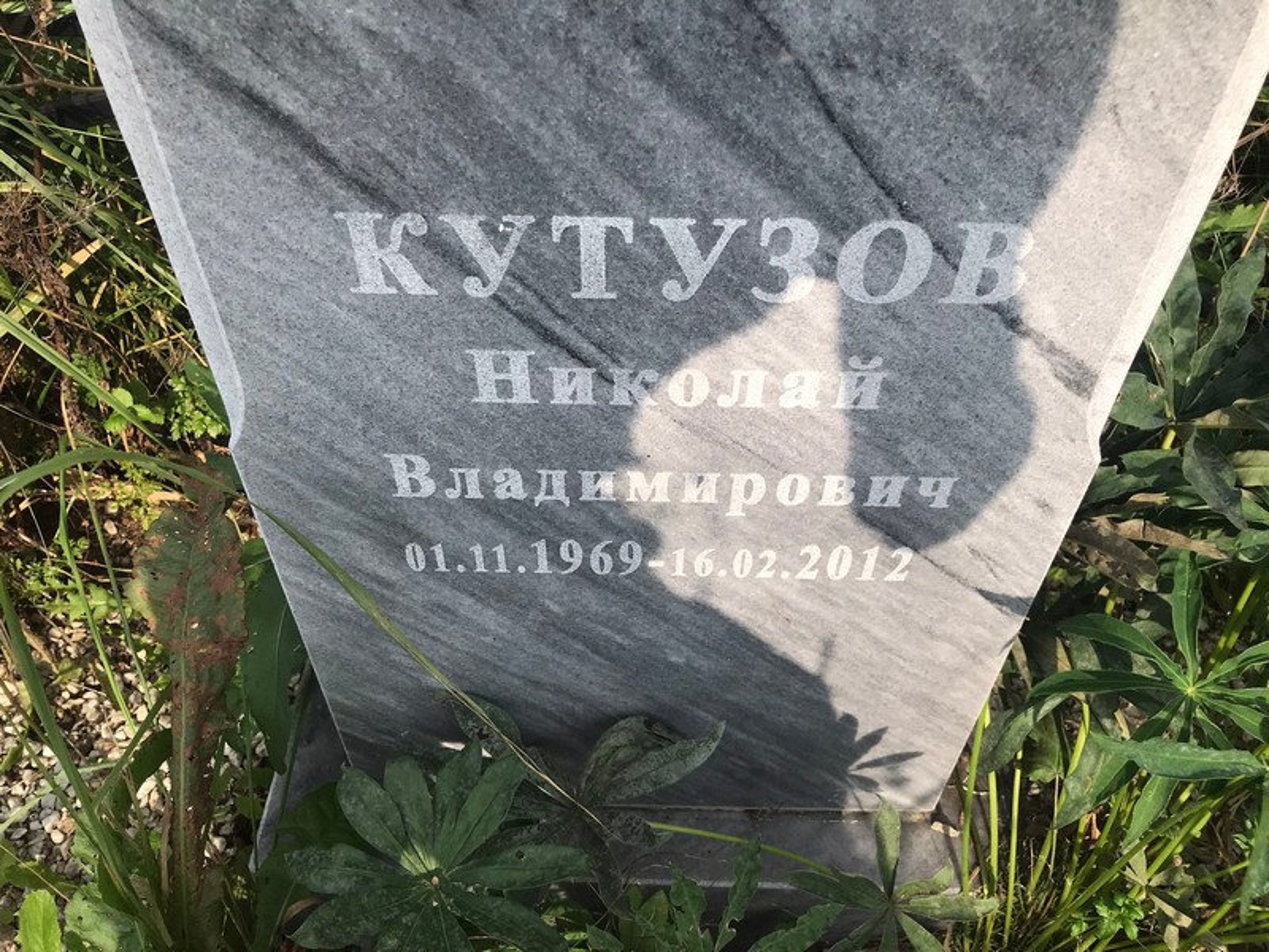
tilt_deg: -46.6
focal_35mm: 28
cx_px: 634
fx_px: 1026
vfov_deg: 49.7
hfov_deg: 63.4
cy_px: 476
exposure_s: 1/1429
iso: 20
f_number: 1.8
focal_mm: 3.99
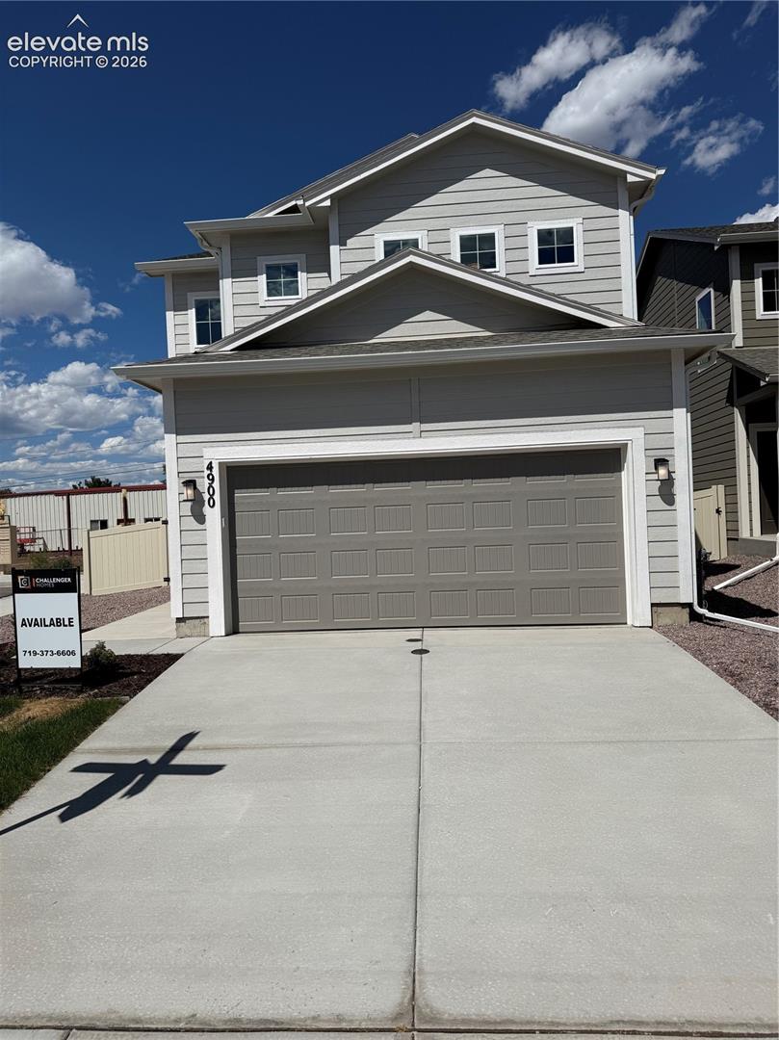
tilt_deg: -0.1
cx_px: 390
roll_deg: +1.6
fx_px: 721
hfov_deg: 56.8
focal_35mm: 24
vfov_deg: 71.6
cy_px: 520
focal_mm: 6.76
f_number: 1.78
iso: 80
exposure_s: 1/14286
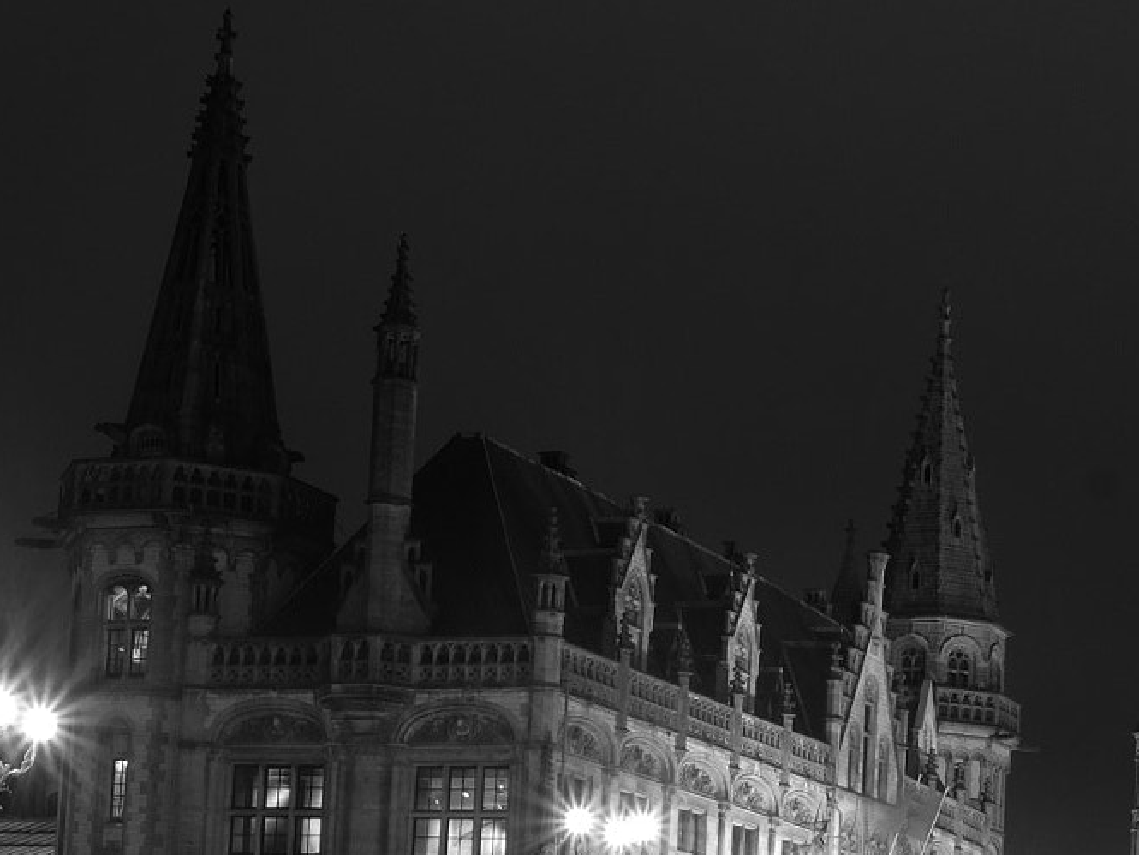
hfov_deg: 23.6
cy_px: 899
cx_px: 963
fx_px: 2666
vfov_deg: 17.7
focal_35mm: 81
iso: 200
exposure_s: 30
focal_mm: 23.3
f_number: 16
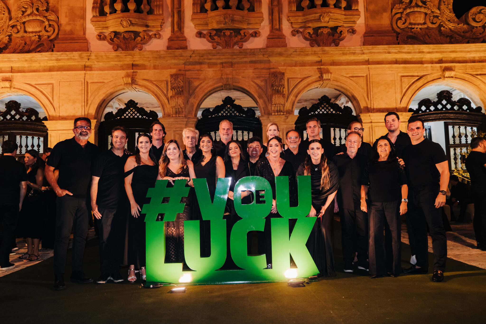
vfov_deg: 45.0
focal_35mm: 29
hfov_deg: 63.7
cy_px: 162
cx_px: 243
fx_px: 391
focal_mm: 29
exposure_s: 1/125
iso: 3200
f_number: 5.6
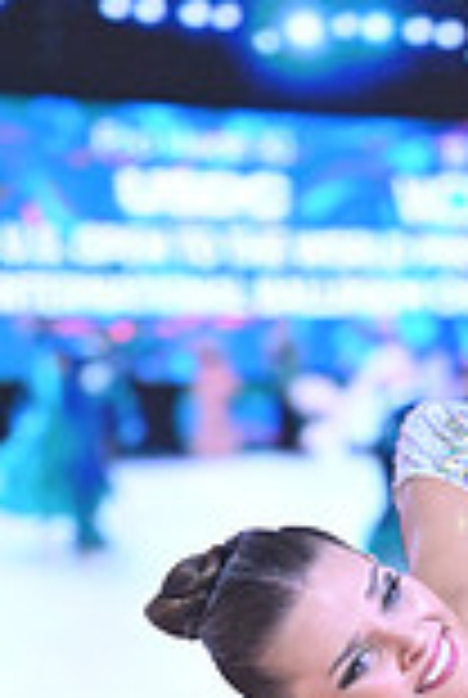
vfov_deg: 3.8
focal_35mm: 541
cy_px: 1162
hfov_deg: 2.5
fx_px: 10502
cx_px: 646
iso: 4000
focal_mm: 145
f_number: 5
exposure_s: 1/400
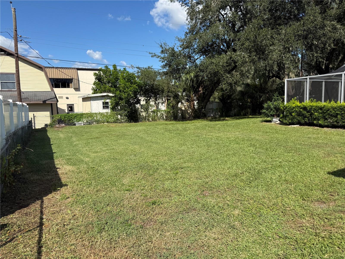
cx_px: 172
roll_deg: +1.4
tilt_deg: -8.0
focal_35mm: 24
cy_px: 130
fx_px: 239
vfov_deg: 56.8
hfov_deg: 71.6
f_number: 1.78
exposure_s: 1/4167
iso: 80
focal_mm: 6.76
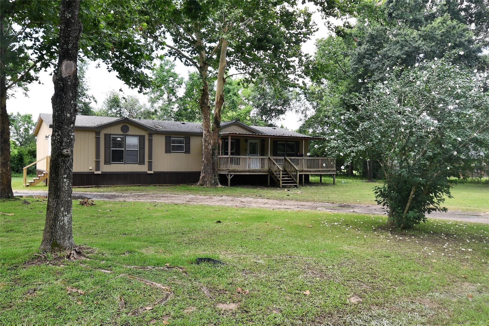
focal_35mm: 32
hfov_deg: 58.7
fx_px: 435
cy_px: 163
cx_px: 244
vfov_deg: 41.1
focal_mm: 16
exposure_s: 1/250
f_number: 5.6
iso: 220
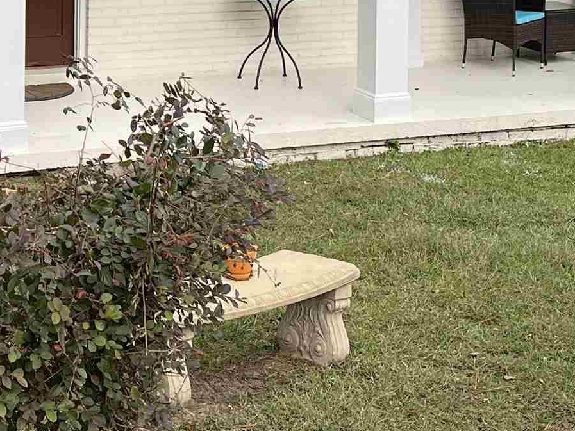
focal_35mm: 89
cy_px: -160
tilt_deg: -2.0
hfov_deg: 21.9
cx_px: 173
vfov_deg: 15.6
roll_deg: -0.8
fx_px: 1479
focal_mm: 5.1
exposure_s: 1/1163
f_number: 1.6
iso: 50
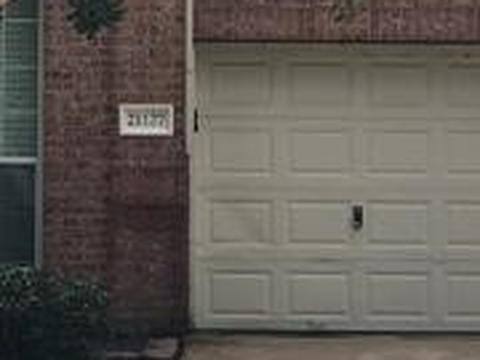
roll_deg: +0.2
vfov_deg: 9.0
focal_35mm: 165
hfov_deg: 11.9
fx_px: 2288
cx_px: 64
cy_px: 136
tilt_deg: +3.9
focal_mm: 4.15
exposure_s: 1/827
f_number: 2.2
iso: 25
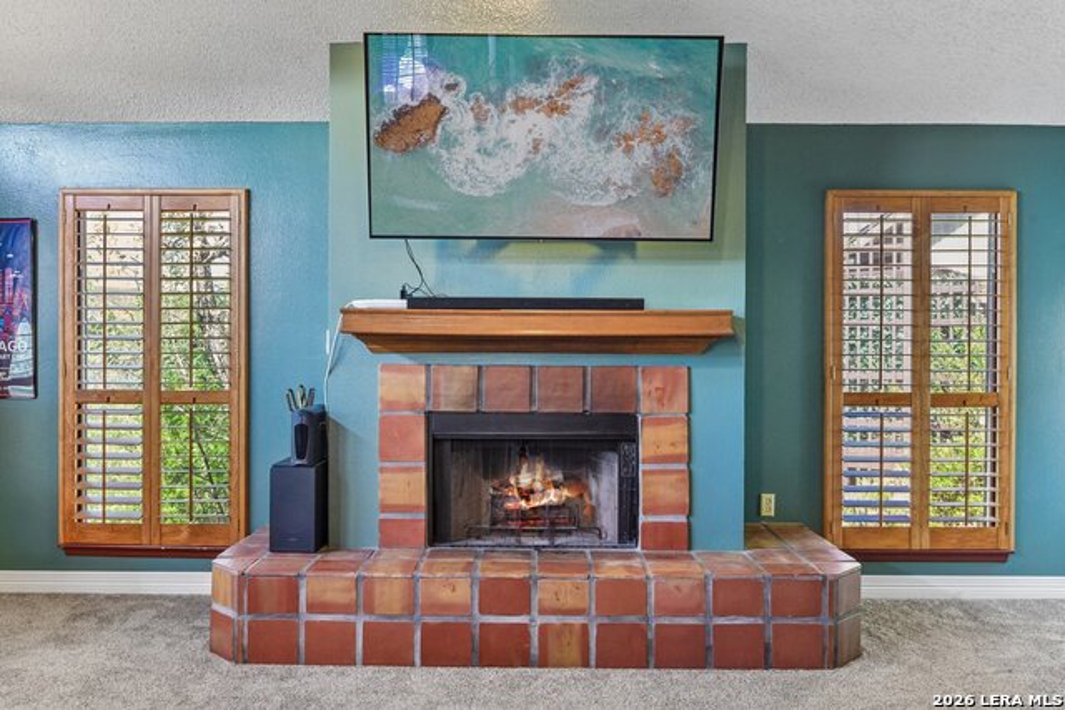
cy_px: 355
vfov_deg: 43.6
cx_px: 532
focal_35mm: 30
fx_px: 888
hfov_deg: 61.9
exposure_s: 1/30
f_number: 8
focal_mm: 30
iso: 12800
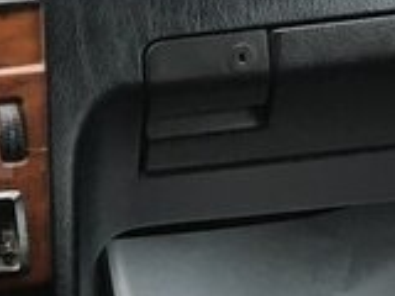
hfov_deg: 14.9
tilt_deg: -30.1
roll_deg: +6.1
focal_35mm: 120
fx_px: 1369
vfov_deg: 12.3
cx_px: -239
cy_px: 142
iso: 40
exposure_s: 1/33
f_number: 2.2
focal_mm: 4.15
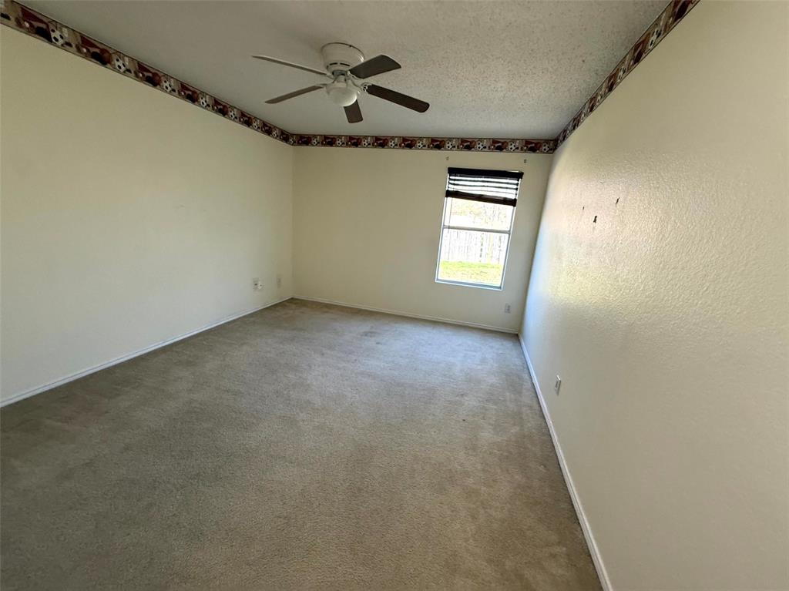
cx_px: 394
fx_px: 319
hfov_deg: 102.1
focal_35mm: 14
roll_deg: -6.9
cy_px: 296
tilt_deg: -12.5
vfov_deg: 85.6
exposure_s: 1/100
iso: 200
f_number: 2.2
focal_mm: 2.22
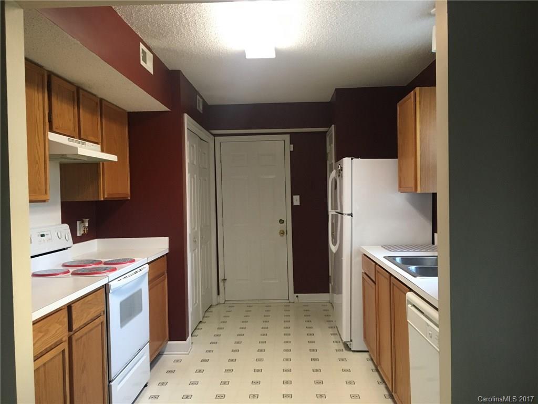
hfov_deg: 61.7
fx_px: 451
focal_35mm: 29
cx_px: 269
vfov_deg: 48.2
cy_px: 202
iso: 125
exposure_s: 1/30
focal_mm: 4.15
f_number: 2.2
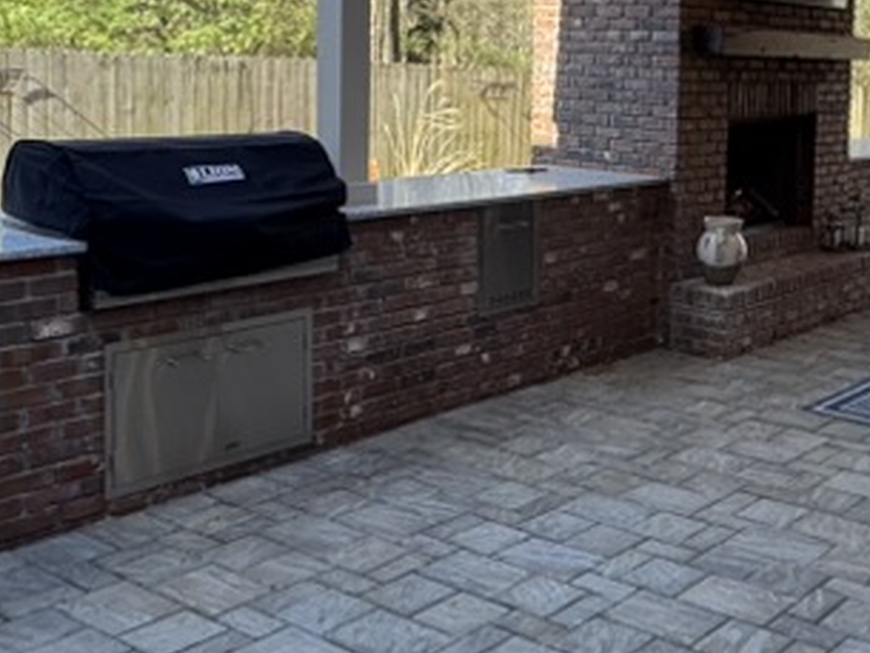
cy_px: 154
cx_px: 750
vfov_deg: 30.3
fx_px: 1182
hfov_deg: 38.2
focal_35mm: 47
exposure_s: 1/265
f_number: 2.2
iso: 40
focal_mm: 2.22
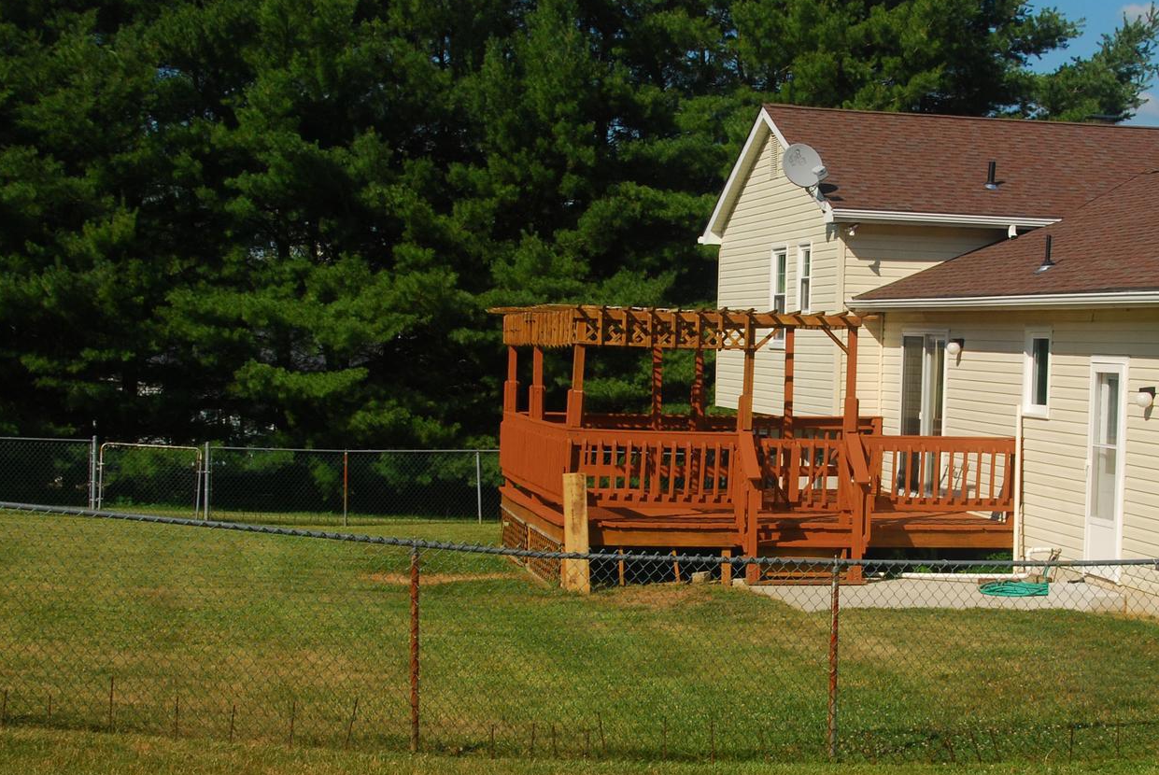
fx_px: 2153
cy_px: 463
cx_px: 816
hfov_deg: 29.8
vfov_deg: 20.4
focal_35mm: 67
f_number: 16
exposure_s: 1/250
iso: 200
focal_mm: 27
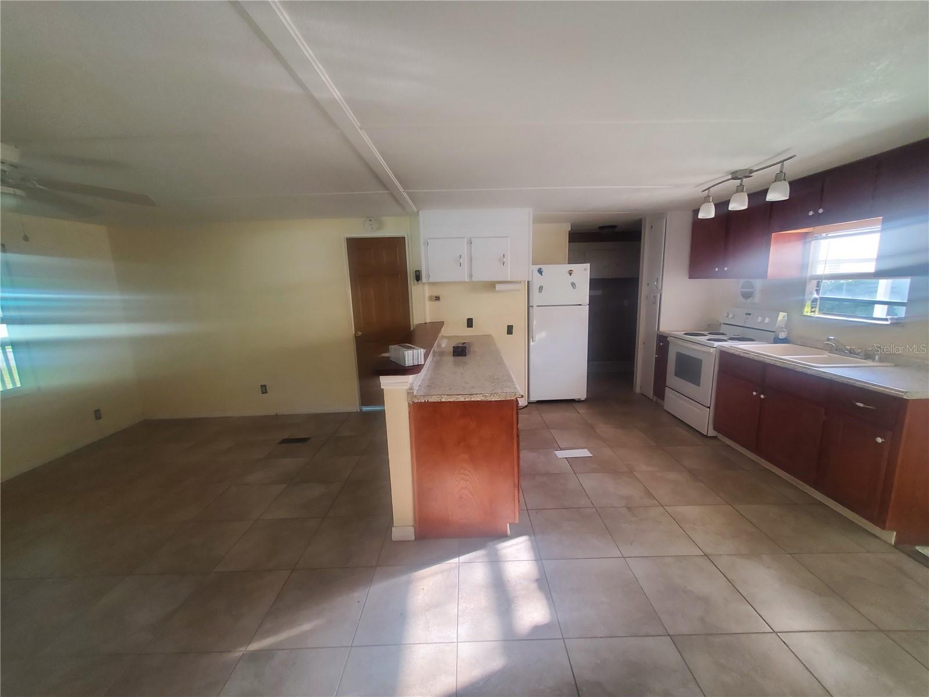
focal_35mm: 13
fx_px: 349
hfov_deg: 106.2
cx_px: 464
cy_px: 348
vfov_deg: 89.9
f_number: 2.2
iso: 160
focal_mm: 1.8
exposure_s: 1/50
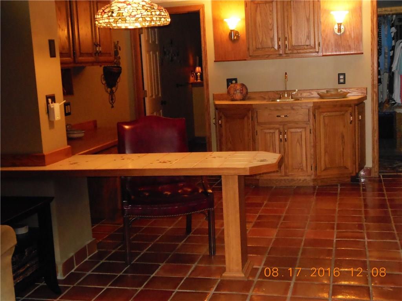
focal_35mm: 50
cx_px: 201
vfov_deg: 29.1
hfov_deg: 38.2
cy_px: 150
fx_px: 581
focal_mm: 8.9
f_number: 4
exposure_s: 1/60
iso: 1600
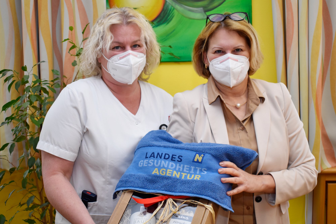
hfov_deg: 43.6
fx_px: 420
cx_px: 168
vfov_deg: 29.9
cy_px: 112
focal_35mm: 45
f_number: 5
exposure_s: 1/100
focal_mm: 30
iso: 800
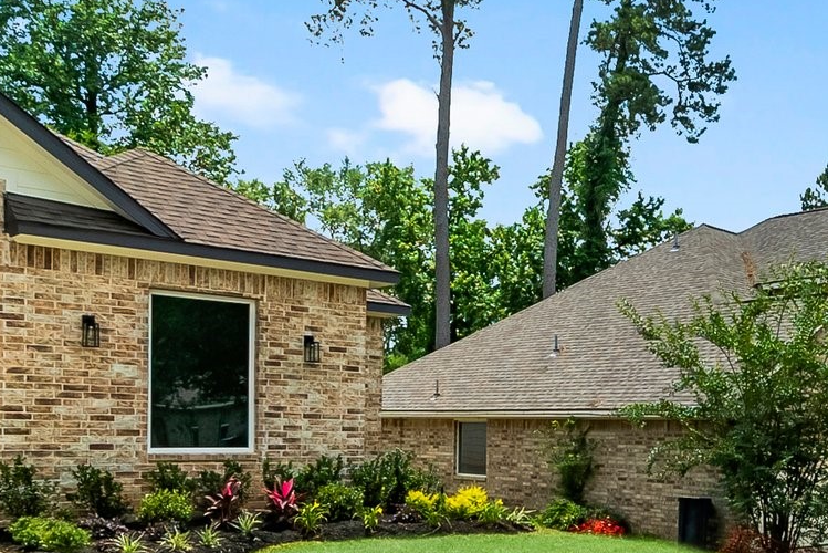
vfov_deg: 31.8
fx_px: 943
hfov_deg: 44.0
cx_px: 716
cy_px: 442
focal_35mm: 41
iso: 2000
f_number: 8
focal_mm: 10
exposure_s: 1/640
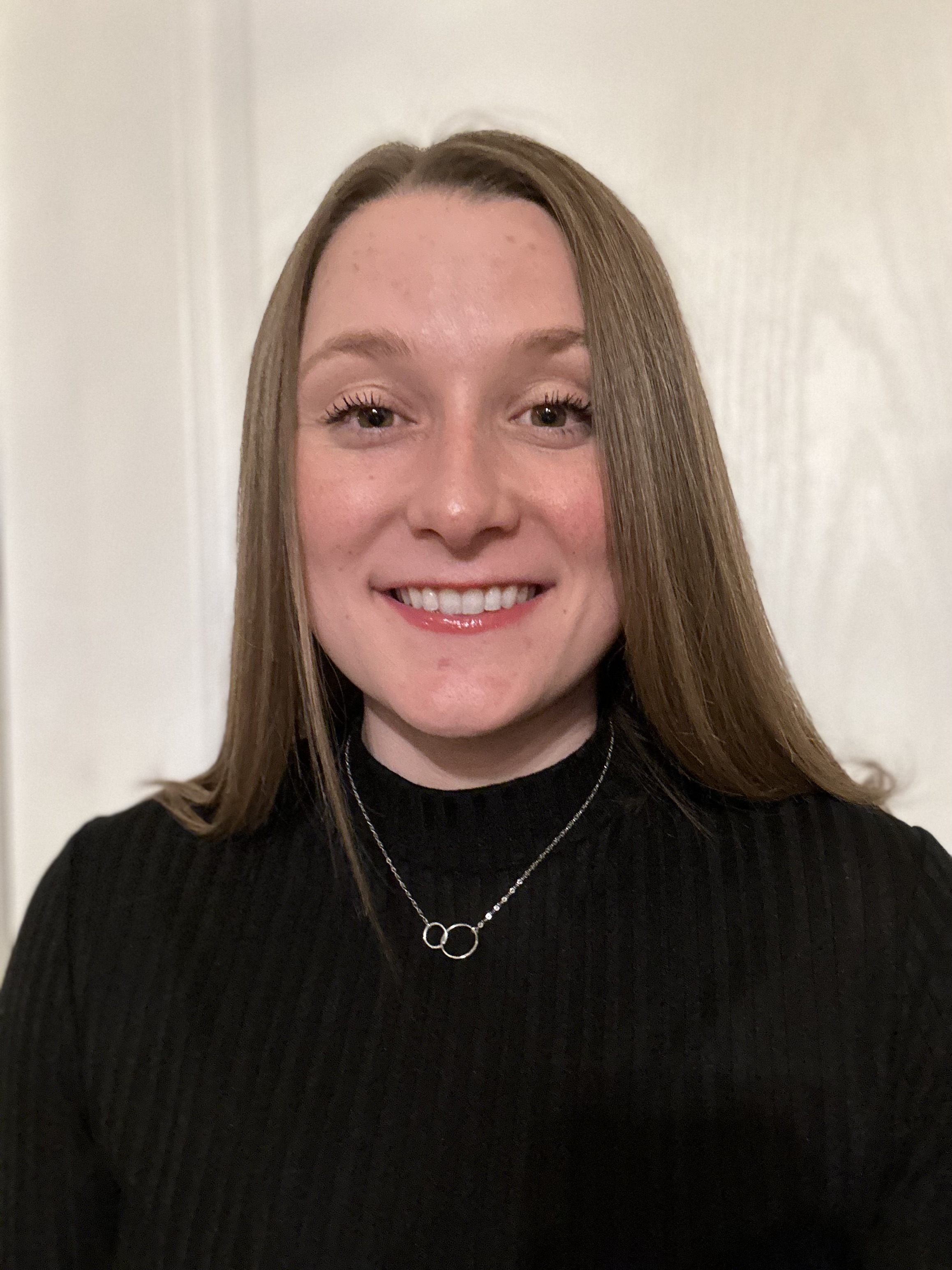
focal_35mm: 30
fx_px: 1100
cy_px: 635
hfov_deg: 46.8
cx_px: 476
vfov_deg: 60.0
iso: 400
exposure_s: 1/30
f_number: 1.9
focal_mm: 2.69
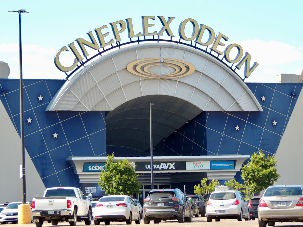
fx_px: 1269
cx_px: 152
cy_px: 114
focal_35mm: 145
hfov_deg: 13.6
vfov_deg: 10.2
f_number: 4.4
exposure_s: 1/200
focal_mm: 25.8
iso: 100
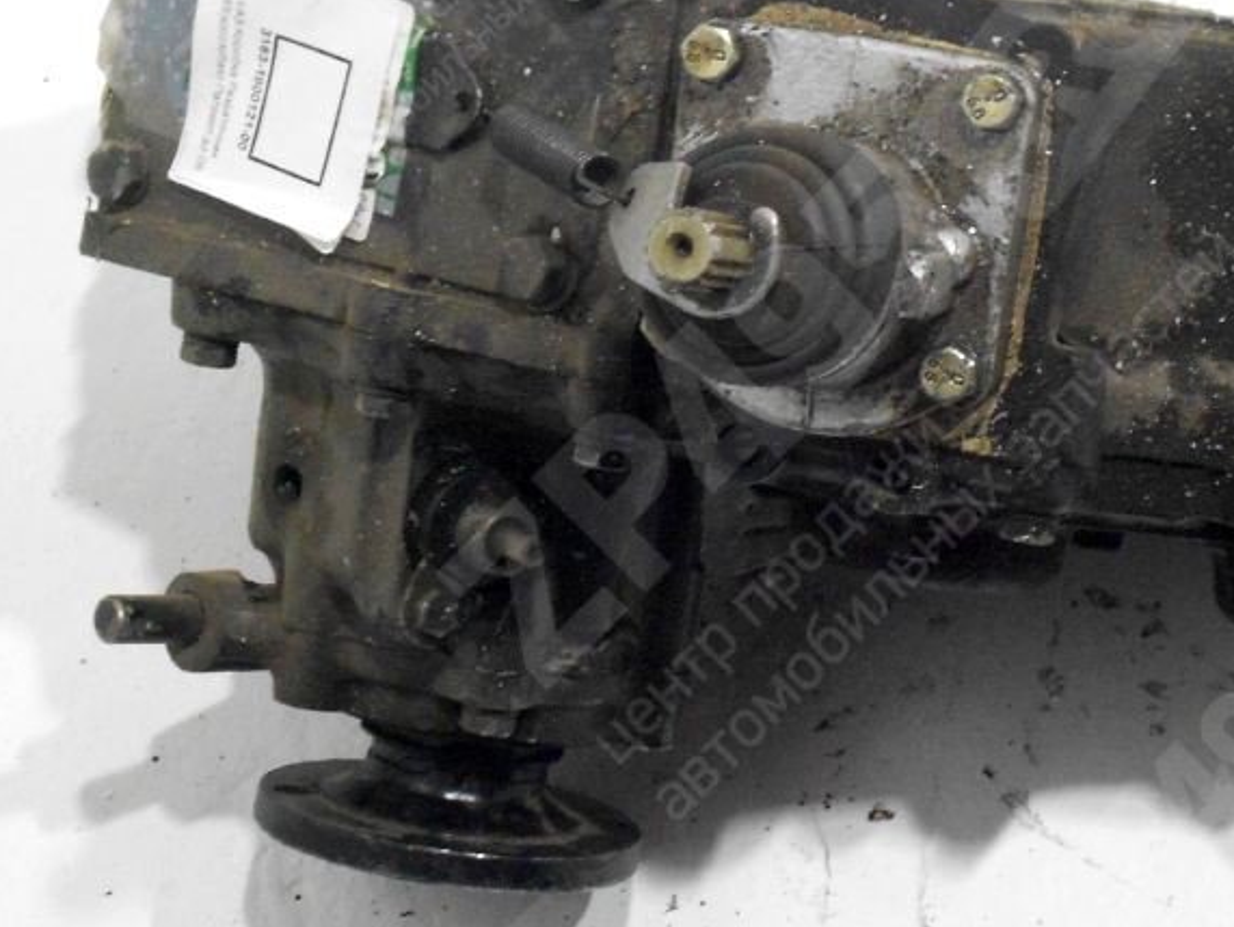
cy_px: 339
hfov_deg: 14.8
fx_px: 4744
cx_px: 847
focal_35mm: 133
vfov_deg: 11.2
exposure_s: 1/20
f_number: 5.8
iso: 400
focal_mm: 13.5
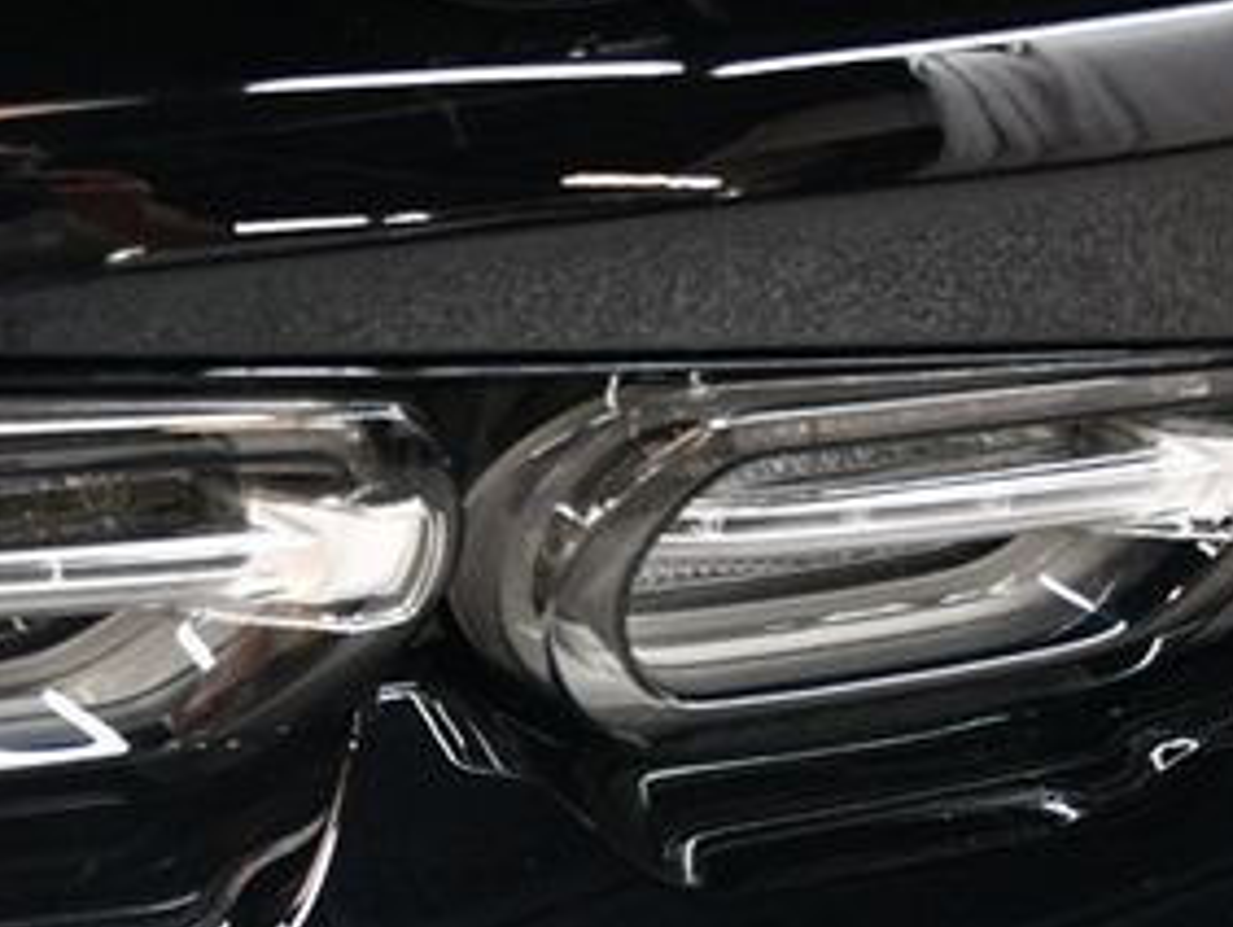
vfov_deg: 17.0
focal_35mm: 85
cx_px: 240
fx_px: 3030
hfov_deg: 22.7
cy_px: 914
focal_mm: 26
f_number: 3.8
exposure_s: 1/80
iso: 3200
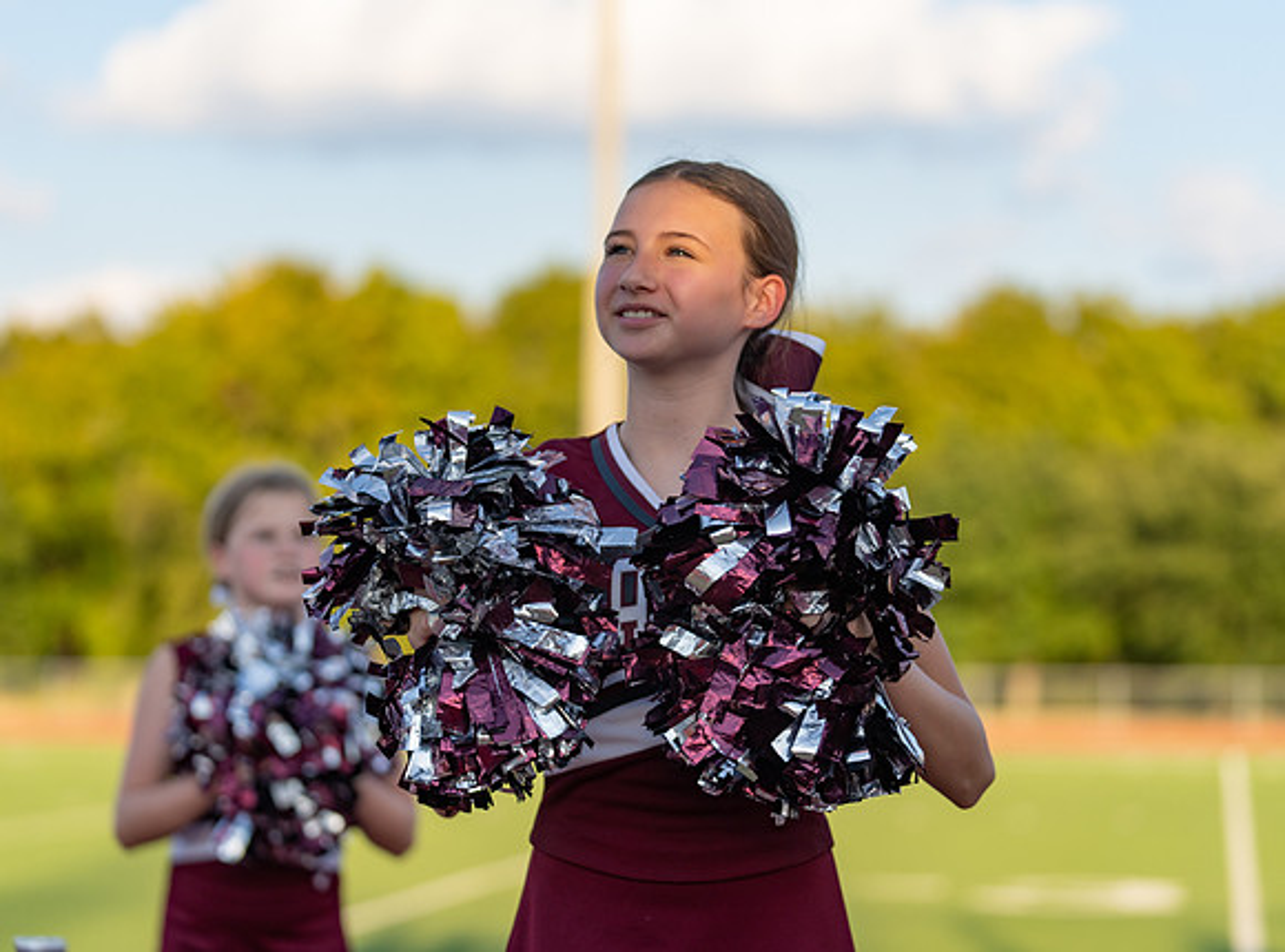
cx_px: 641
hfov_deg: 19.2
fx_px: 3795
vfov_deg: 14.3
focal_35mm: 103
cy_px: 446
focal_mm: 90
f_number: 2.8
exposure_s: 1/1250
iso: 200
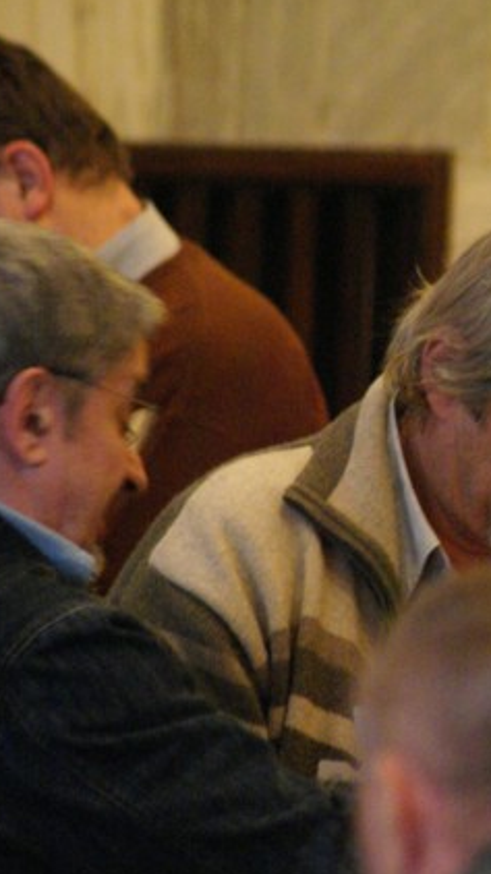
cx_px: 532
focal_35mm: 783
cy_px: 410
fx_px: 18145
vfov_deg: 2.8
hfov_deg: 1.5
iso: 1600
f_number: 5.6
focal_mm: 300
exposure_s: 1/8
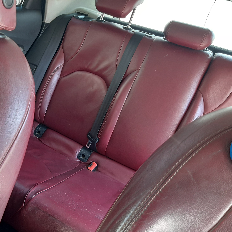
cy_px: 116
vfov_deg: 51.1
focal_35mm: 32
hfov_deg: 50.4
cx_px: 82
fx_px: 243
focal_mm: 3.93
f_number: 1.7
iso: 50
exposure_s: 1/50
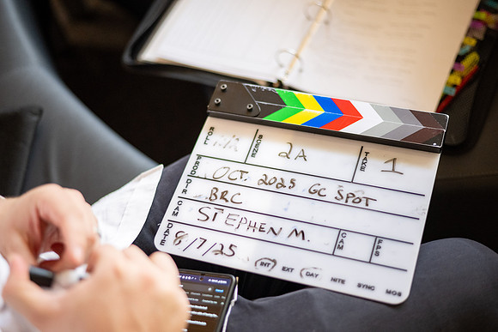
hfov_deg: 39.6
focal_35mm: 50
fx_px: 692
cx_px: 249
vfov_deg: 27.0
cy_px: 166
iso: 2500
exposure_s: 1/160
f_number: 1.8
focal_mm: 50
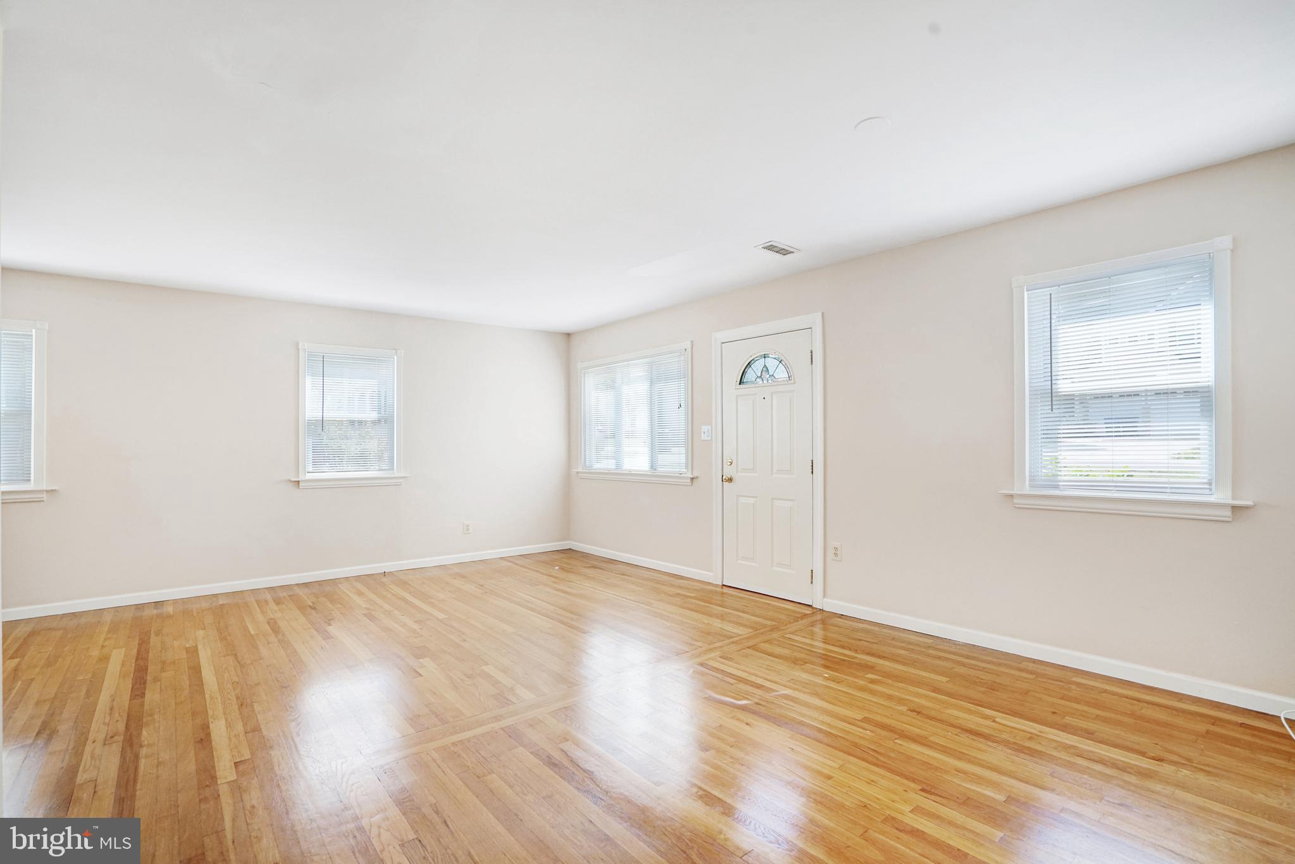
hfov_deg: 96.7
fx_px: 576
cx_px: 648
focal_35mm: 16
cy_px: 432
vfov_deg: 73.8
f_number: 8
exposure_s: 1/160
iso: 1250
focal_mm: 16
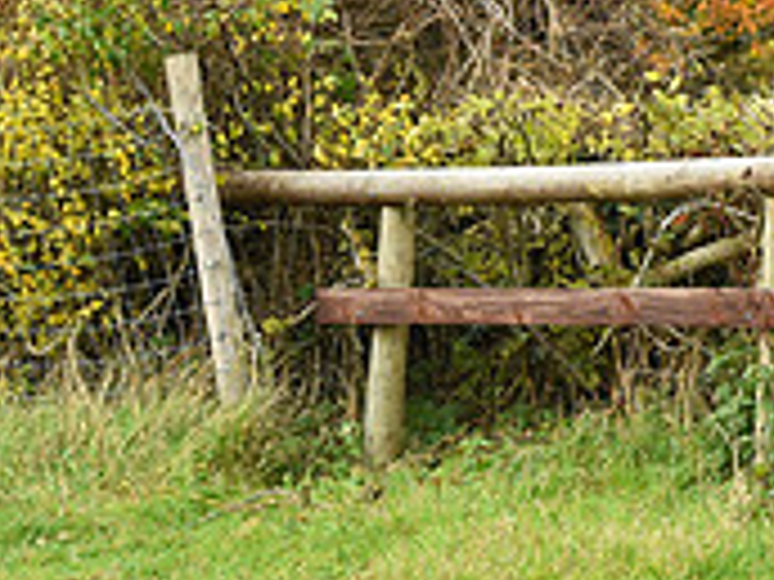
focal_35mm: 292
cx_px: 1251
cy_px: -121
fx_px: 6529
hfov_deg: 6.7
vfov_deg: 5.1
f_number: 5.6
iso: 3600
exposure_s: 1/1250
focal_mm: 90
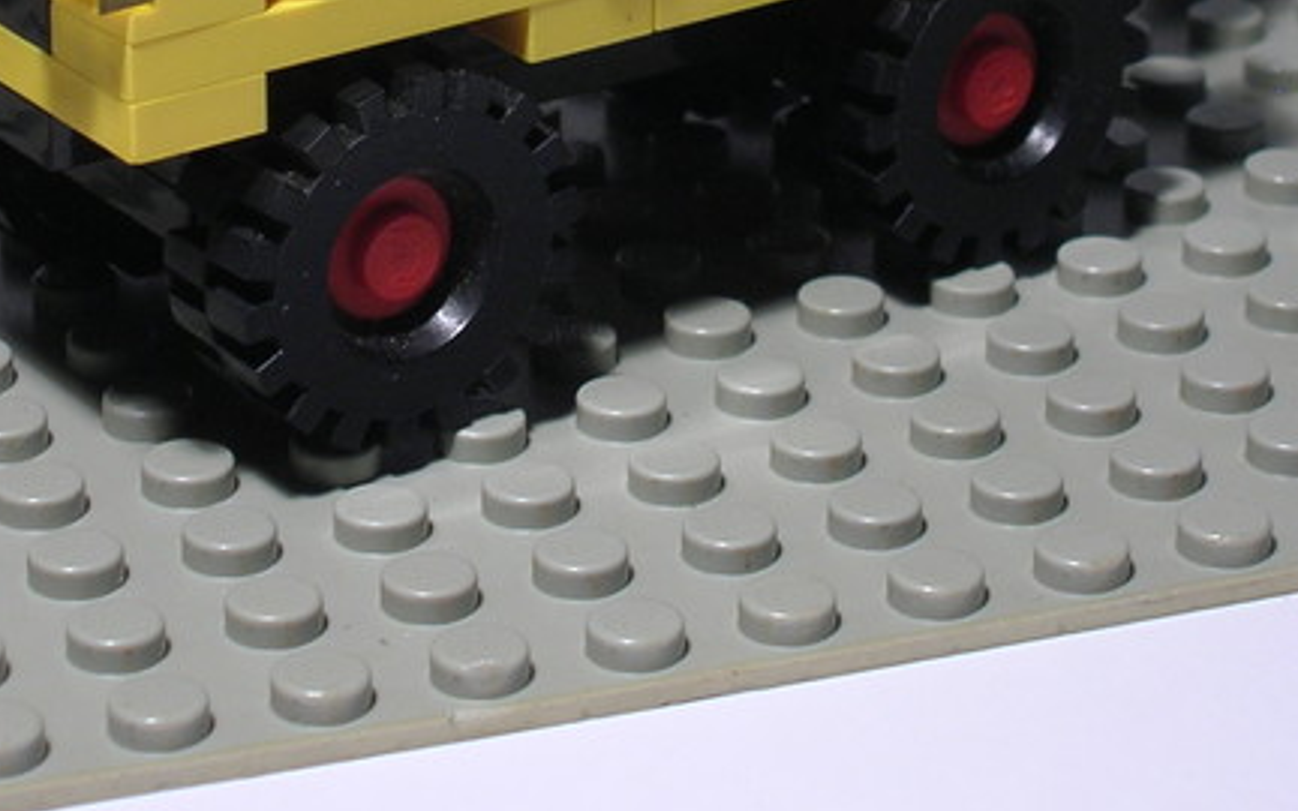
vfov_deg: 9.4
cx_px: 727
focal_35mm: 139
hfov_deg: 15.0
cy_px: -26
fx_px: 4917
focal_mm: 10.4
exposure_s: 1/15
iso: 50
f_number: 3.6
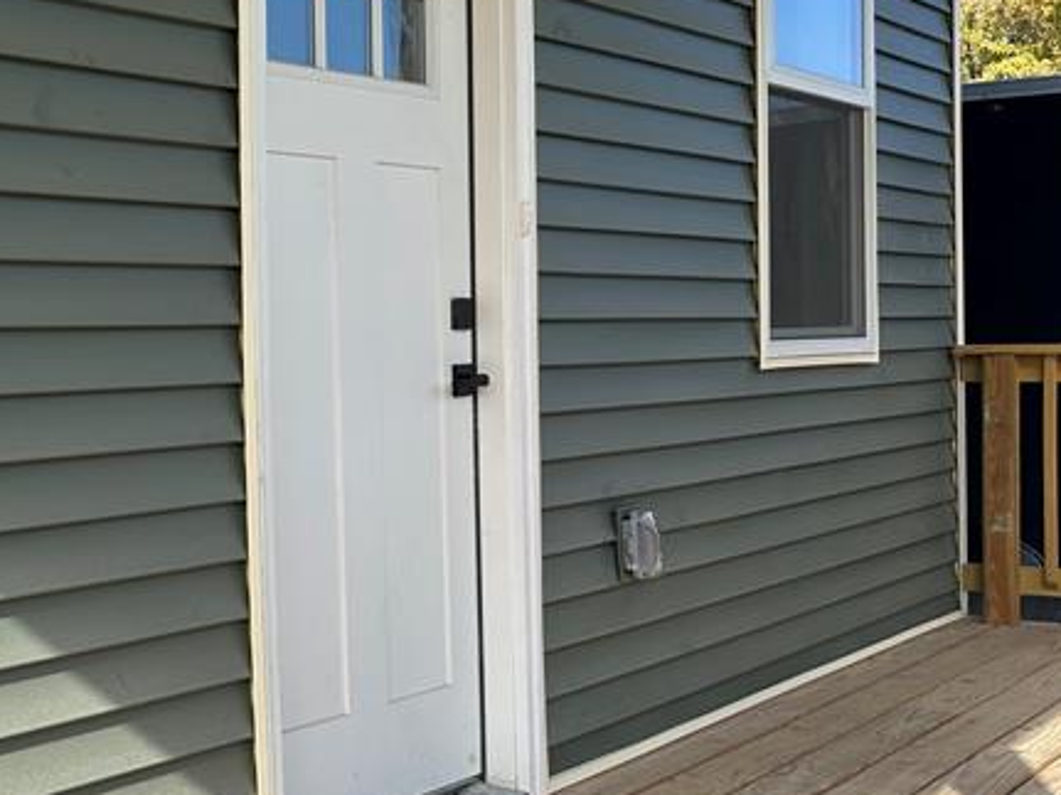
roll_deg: +1.3
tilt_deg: -1.9
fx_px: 1747
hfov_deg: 30.1
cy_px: 399
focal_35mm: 57
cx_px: -128
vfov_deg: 25.6
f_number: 1.78
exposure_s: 1/2660
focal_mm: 6.86
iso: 80
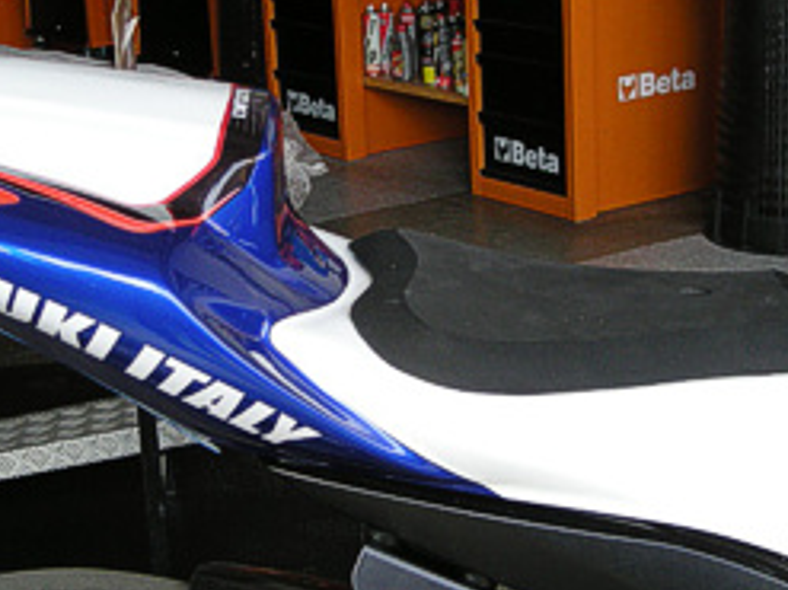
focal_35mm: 89
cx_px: 386
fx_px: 2025
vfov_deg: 16.5
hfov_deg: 22.0
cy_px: 177
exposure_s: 1/60
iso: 80
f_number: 3.1
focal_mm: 7.1
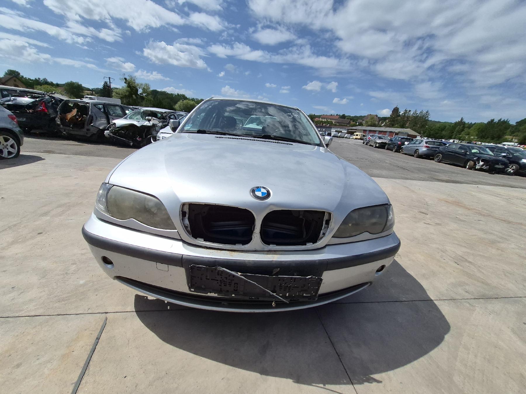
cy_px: 197
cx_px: 263
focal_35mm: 13
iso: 40
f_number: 2.2
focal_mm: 1.74
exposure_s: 1/10000
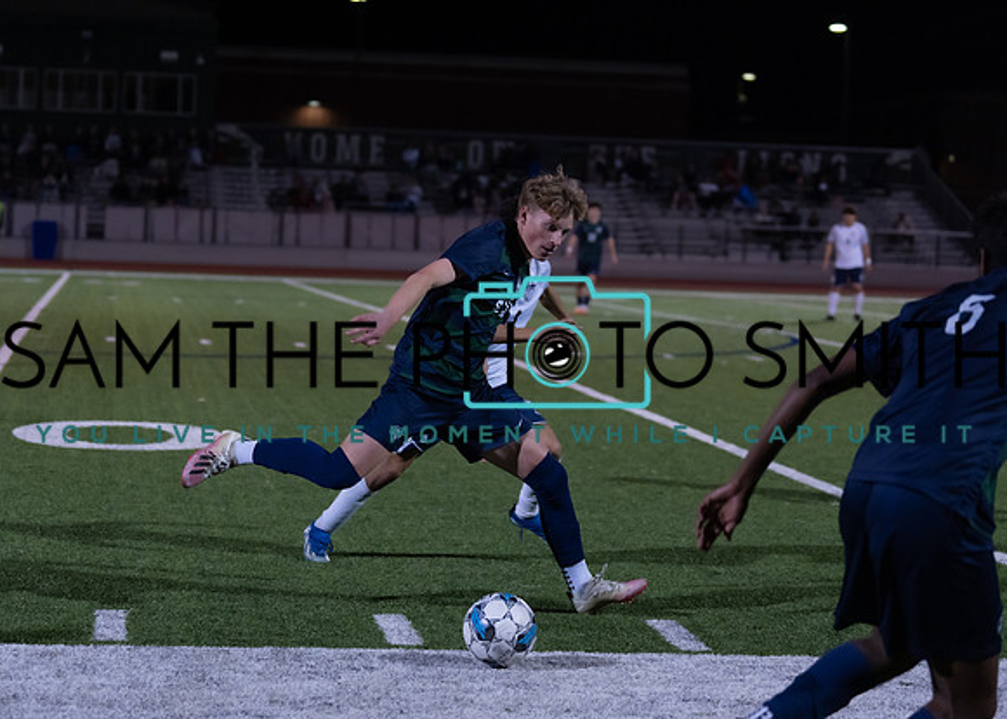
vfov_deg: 16.1
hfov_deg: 22.4
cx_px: 444
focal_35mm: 89
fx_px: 2545
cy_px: 323
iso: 2000
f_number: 2.8
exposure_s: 1/1000
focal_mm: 70
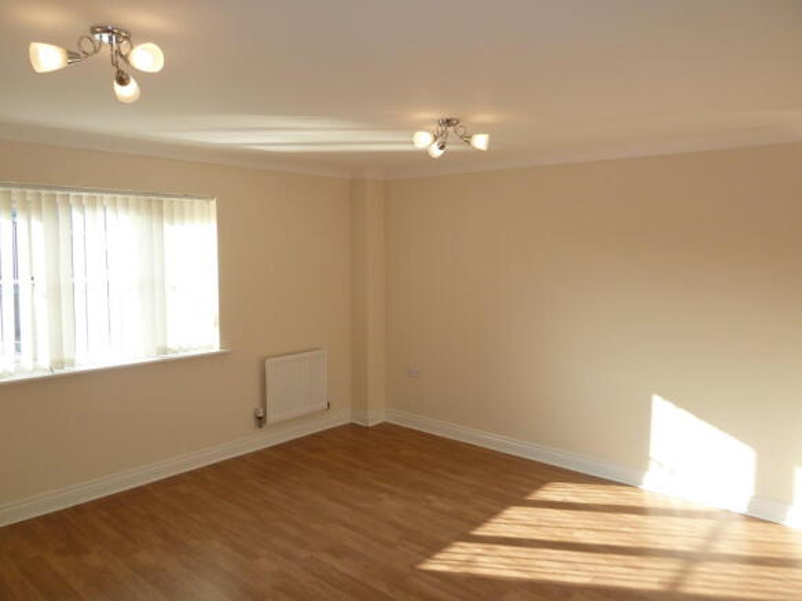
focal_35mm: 25
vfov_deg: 54.9
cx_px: 401
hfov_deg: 69.4
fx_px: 579
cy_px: 300
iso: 100
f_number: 3.3
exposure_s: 1/100
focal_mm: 4.1
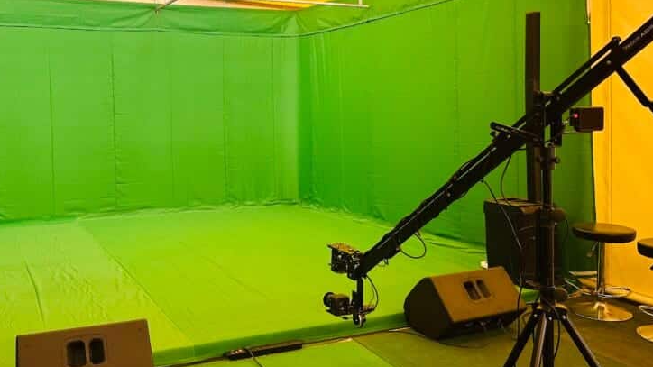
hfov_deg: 53.8
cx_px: 281
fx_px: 641
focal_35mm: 37
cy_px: 112
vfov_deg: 31.6
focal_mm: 6.86
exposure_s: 1/121
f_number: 1.78
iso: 125
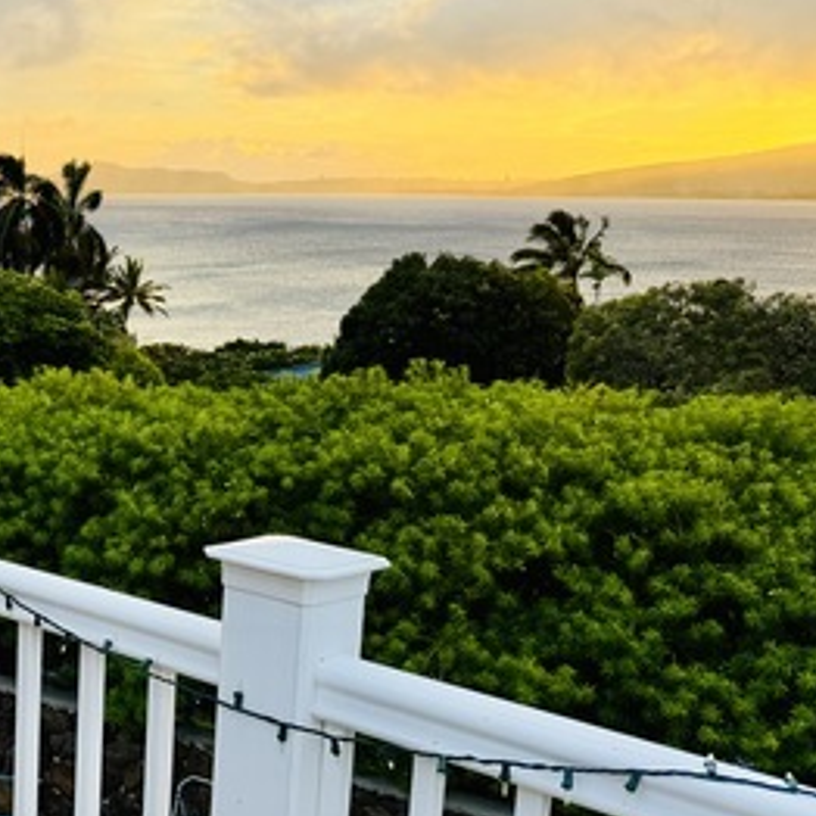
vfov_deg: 31.6
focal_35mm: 54
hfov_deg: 27.5
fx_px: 1440
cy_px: 411
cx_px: -182
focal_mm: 6.76
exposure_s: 1/700
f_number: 1.78
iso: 80
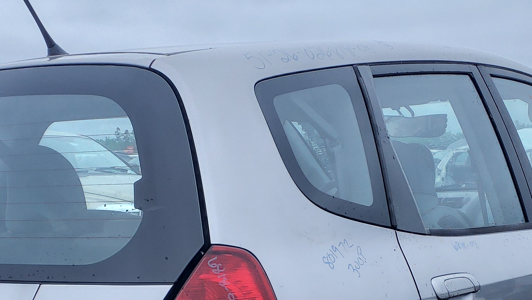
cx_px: 255
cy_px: 339
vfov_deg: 18.1
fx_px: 903
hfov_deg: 32.8
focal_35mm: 64
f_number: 1.9
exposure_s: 1/152
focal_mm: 3.58
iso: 40
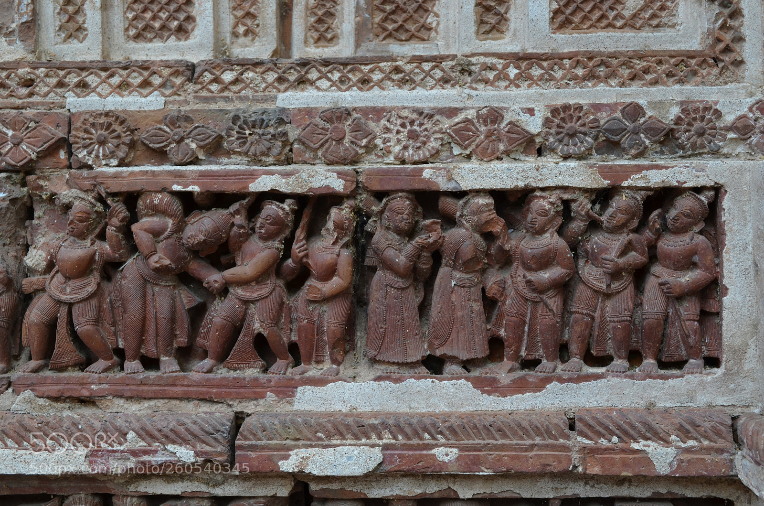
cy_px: 253
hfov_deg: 41.2
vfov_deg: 27.9
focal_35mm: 48
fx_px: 1016
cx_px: 382
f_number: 5.6
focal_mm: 32
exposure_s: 1/125
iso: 200
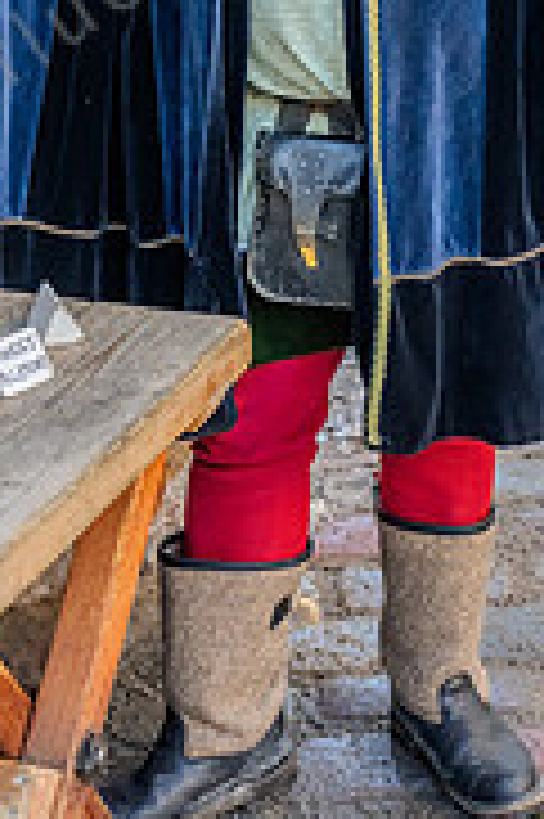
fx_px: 2248
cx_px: 355
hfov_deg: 13.8
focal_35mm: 99
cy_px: -180
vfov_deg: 19.4
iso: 4000
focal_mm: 40
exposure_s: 1/125
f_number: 8
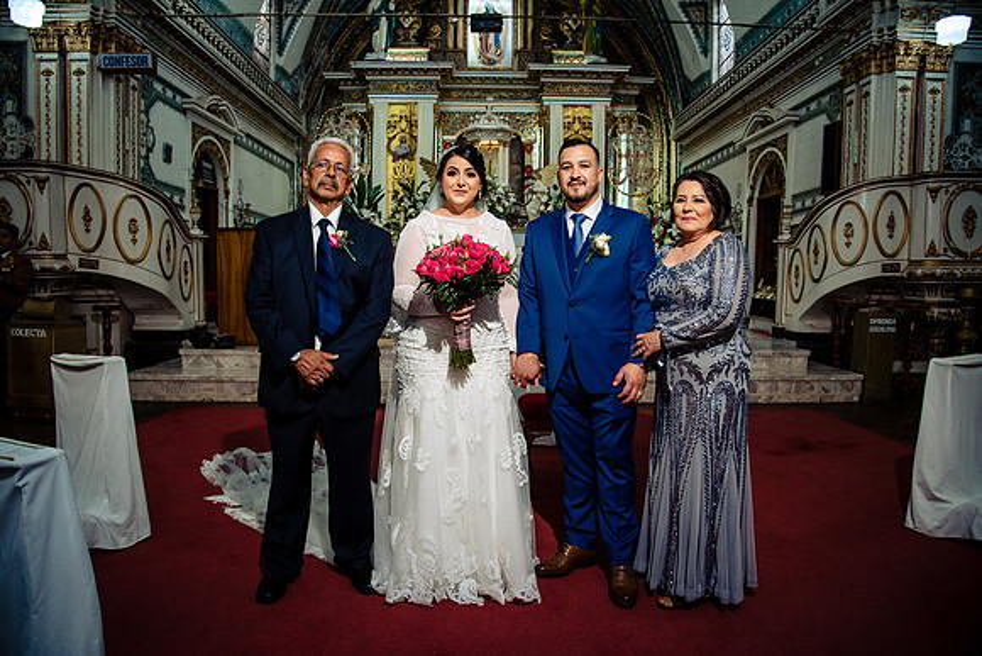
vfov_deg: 53.2
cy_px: 328
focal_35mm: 24
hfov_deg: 73.7
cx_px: 491
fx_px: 655
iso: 2000
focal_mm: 24
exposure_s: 1/125
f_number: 5.6
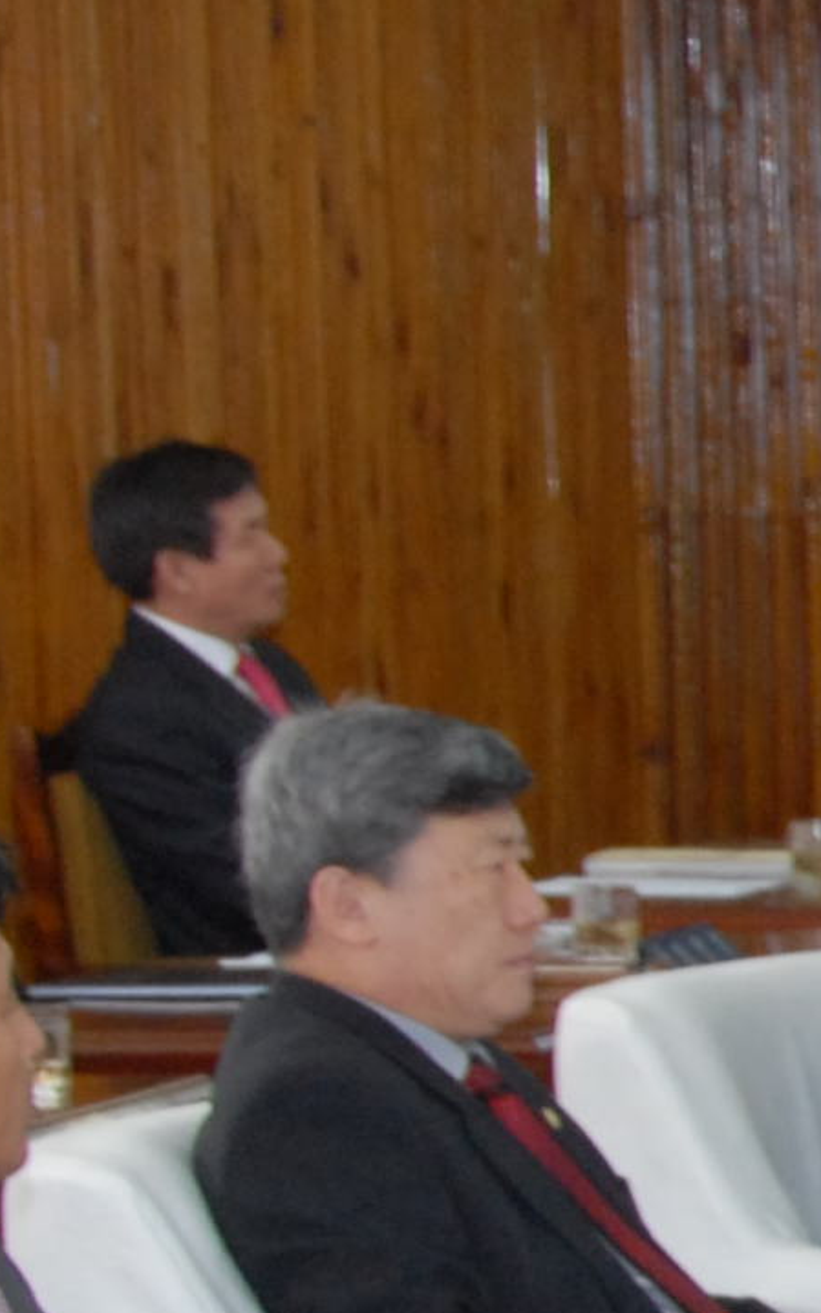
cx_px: 3136
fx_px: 8266
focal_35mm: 231
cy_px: 1004
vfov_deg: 9.1
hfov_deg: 5.1
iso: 500
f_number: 6.3
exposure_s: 1/60
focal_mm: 28
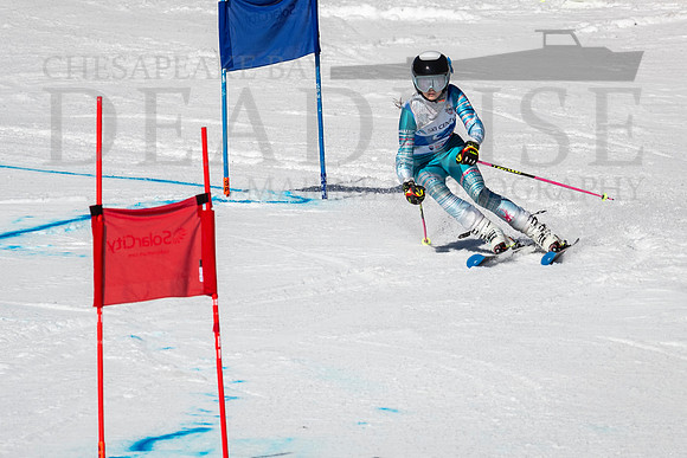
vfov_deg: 1.3
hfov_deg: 2.0
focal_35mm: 1027
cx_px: 409
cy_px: 182
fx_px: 19593
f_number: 8
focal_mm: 400
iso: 200
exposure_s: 1/2000
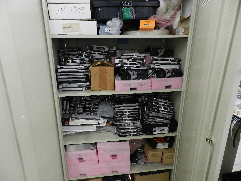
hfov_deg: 73.9
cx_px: 120
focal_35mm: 23
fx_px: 160
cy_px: 90
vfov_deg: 58.9
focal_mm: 4
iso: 200
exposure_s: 1/30
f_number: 3.4
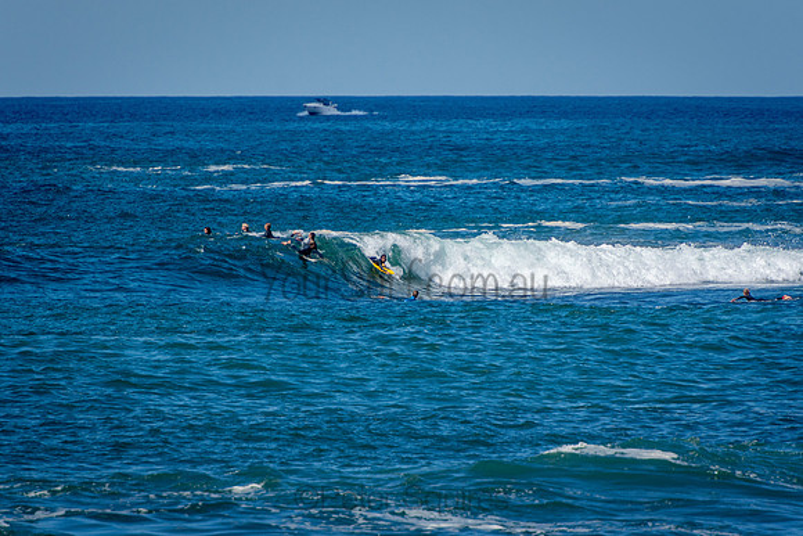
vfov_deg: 2.2
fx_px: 13709
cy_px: 268
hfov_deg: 3.4
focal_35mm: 614
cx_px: 402
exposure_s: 1/2000
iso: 360
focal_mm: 400
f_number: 5.6
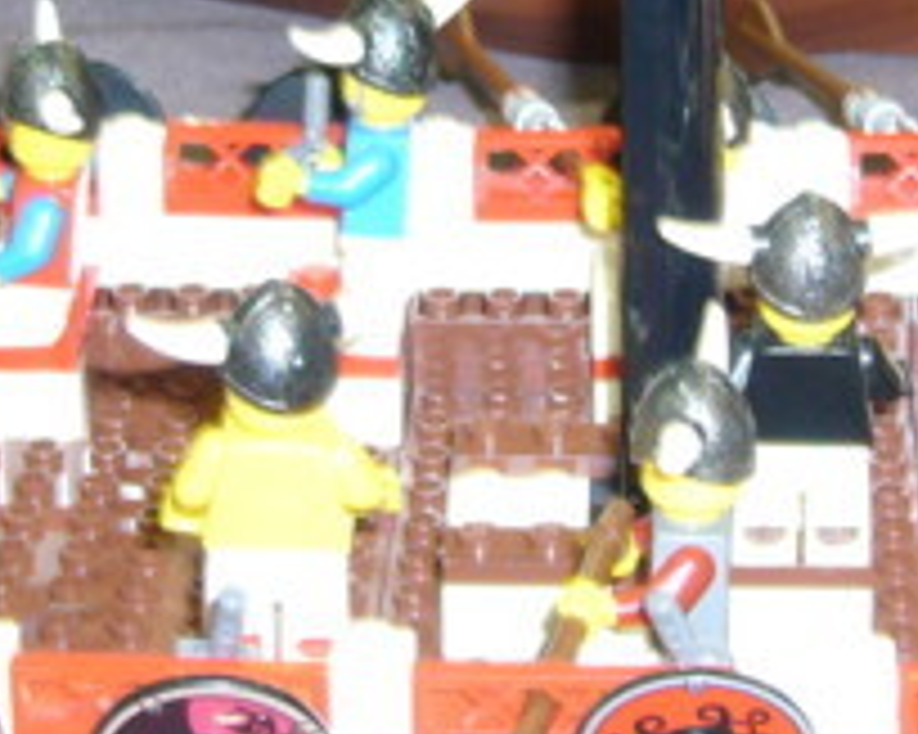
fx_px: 3639
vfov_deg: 11.4
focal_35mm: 134
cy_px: -18
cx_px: 518
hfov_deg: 14.4
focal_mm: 5.8
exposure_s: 1/8
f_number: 2.8
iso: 100
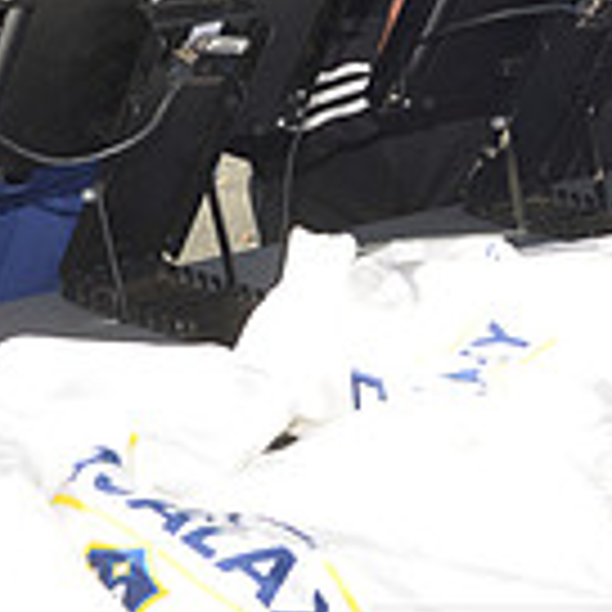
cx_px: 675
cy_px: -16
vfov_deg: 15.3
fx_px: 2240
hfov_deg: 15.2
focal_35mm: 112
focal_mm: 31
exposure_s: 1/200
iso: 250
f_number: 7.1
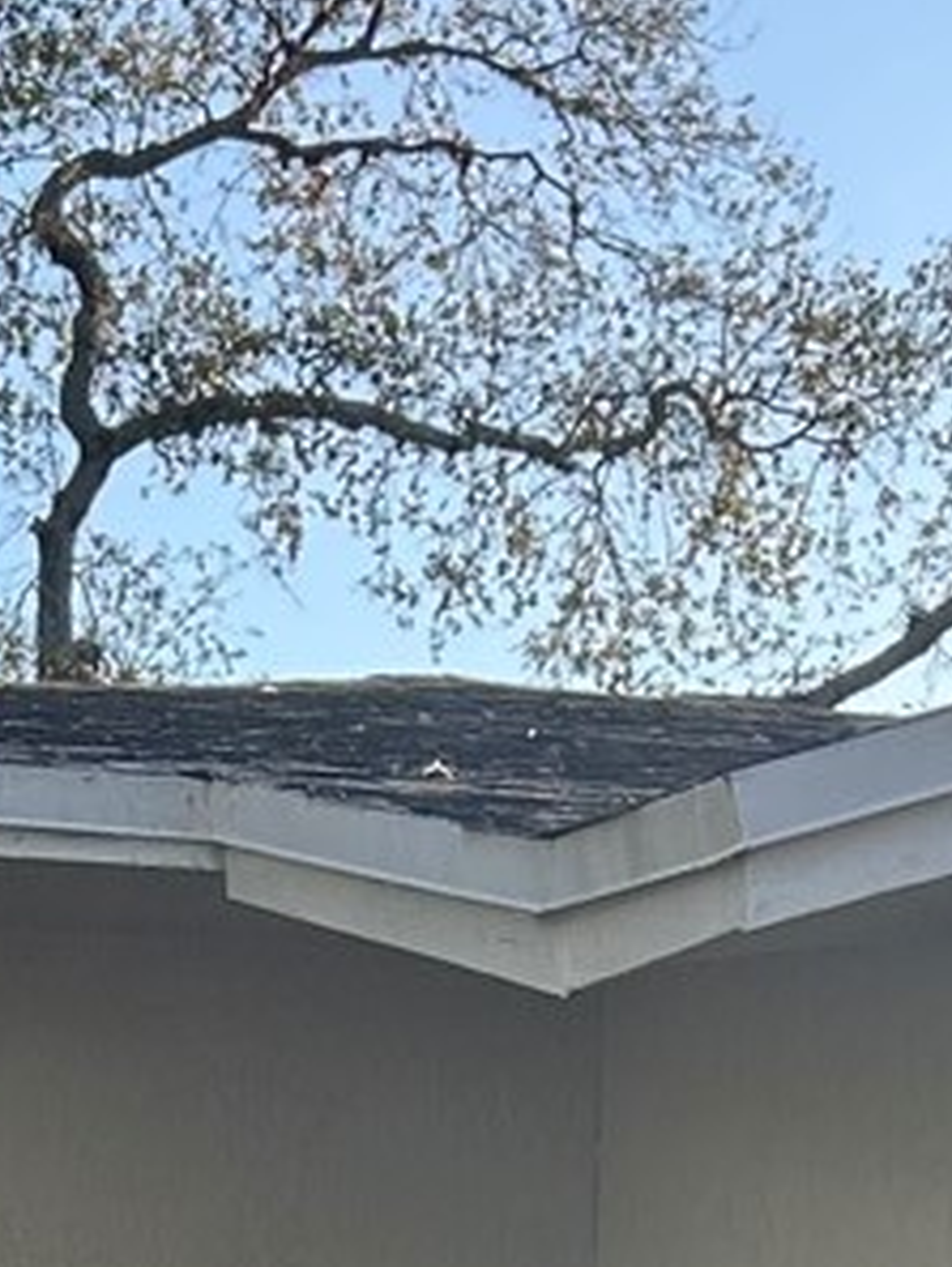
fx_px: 5130
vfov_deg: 12.7
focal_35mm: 140
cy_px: 2355
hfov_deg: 10.6
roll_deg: -0.5
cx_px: 380
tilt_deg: -2.7
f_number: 1.5
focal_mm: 5.7
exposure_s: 1/917
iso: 50
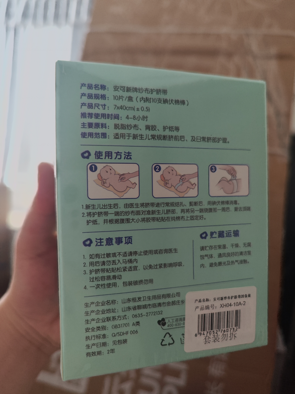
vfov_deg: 71.6
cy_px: 197
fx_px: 273
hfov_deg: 56.8
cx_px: 148
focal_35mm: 24
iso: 363
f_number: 1.9
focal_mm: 6.92
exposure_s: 1/39.8
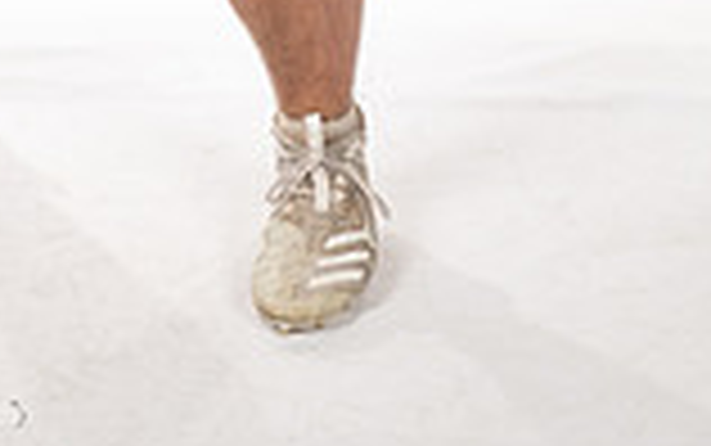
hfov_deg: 11.6
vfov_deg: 7.0
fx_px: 3490
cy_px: -532
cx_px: 99
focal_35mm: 180
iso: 640
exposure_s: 1/400
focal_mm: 62
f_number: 8
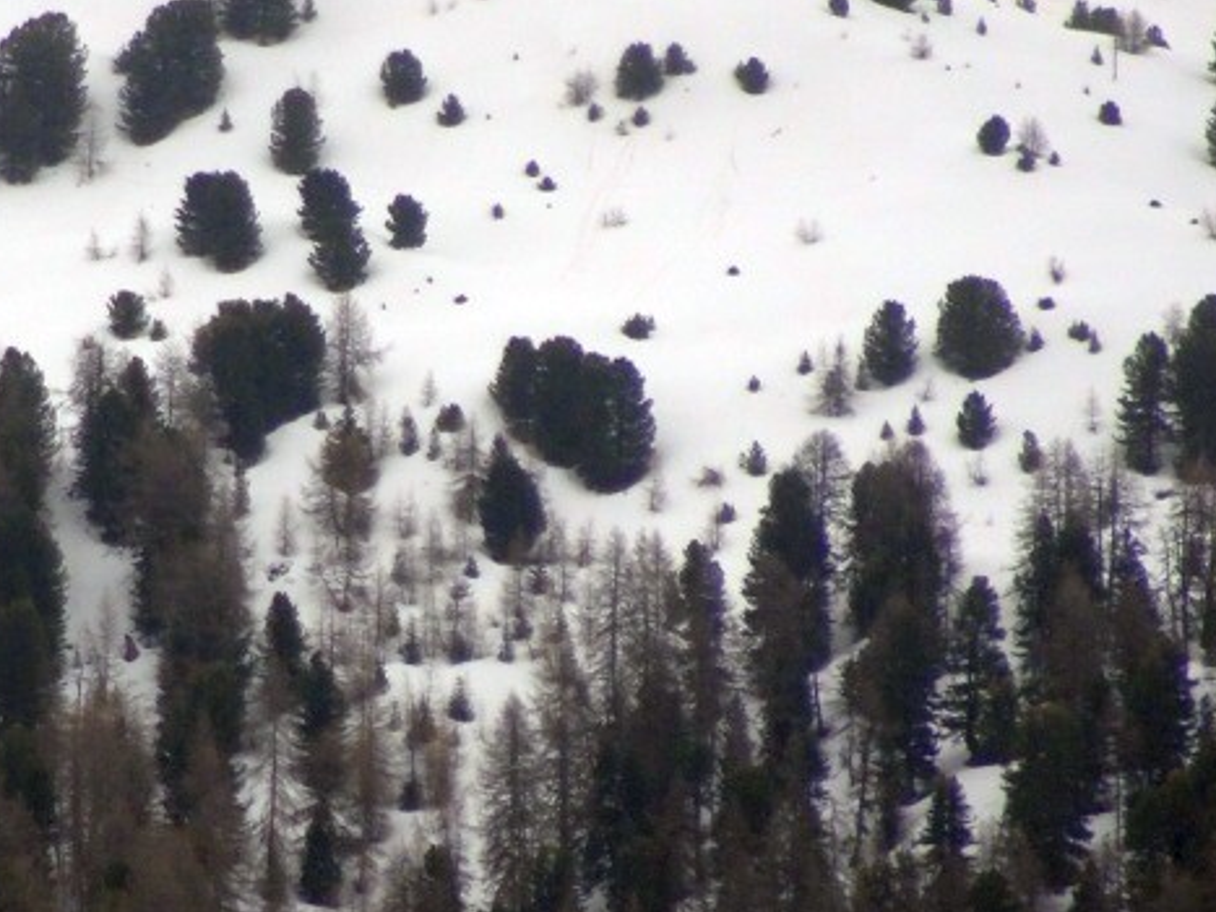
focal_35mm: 1578
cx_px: -34
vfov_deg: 0.9
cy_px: 146
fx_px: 55418
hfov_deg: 1.3
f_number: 6.4
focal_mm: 123
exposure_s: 1/500
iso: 80
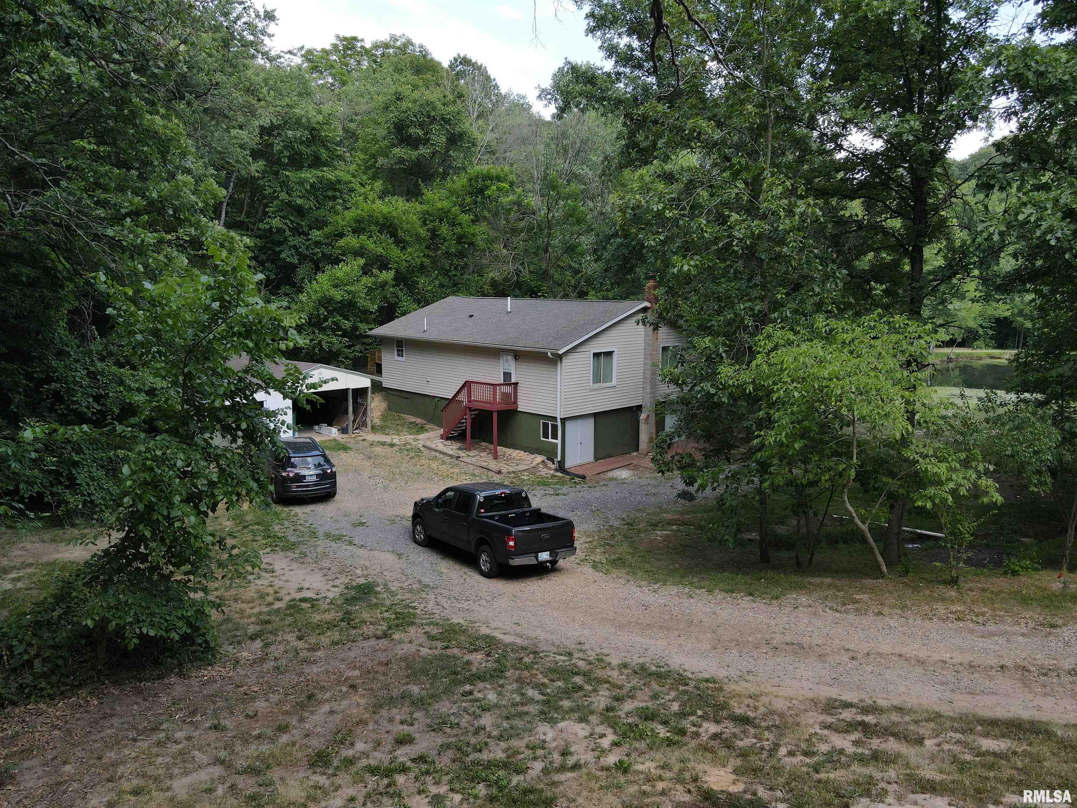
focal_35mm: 24
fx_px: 747
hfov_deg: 71.6
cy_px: 404
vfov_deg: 56.8
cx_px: 538
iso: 110
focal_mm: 4.5
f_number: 2.8
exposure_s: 1/200
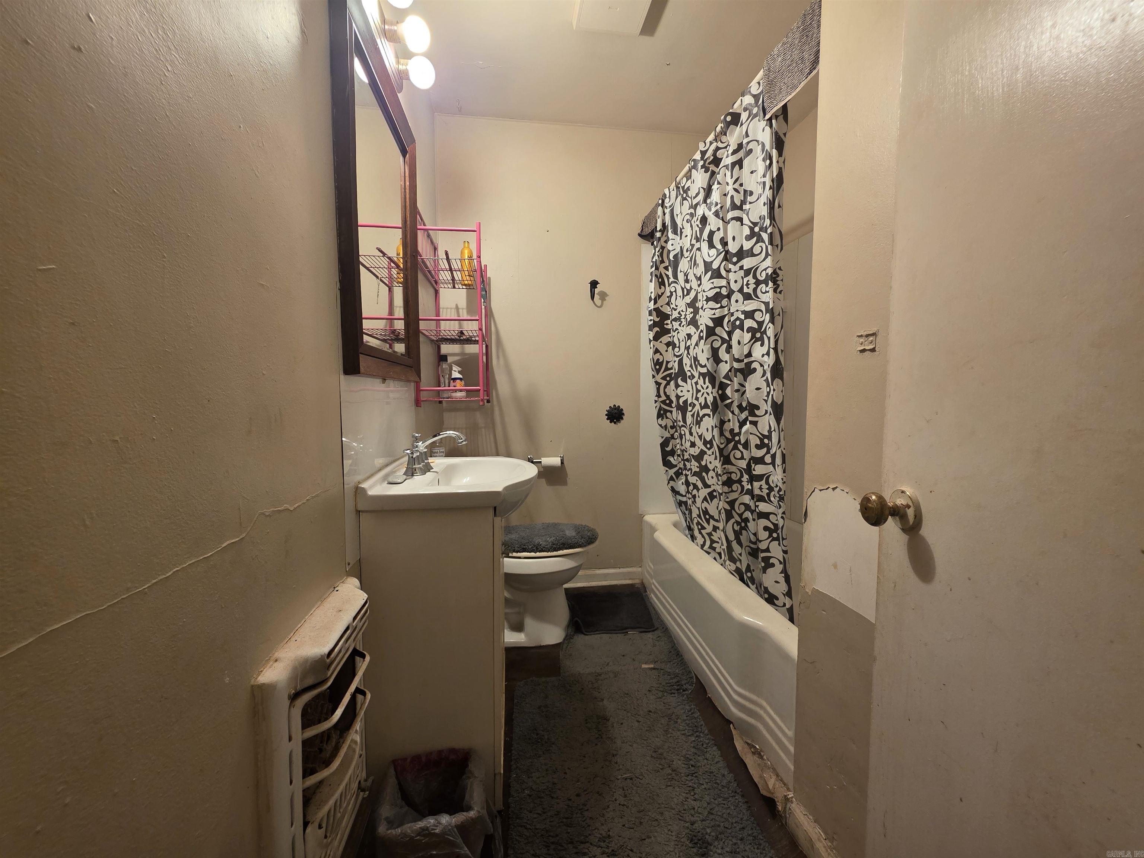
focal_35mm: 13
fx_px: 430
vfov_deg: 89.9
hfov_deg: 106.2
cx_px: 572
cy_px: 429
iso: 200
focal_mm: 2.2
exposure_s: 1/60
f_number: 1.9
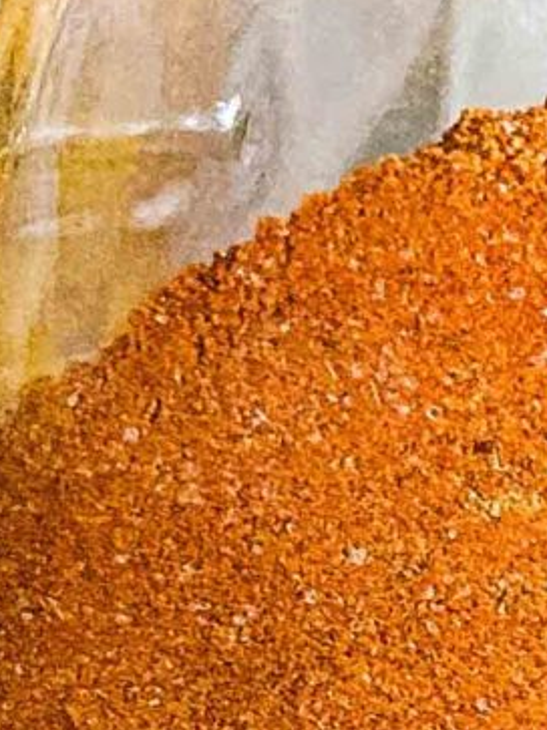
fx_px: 3774
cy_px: 800
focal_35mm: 179
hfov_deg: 7.6
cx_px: 1389
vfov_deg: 10.9
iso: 250
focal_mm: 5.7
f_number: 1.5
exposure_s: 1/60
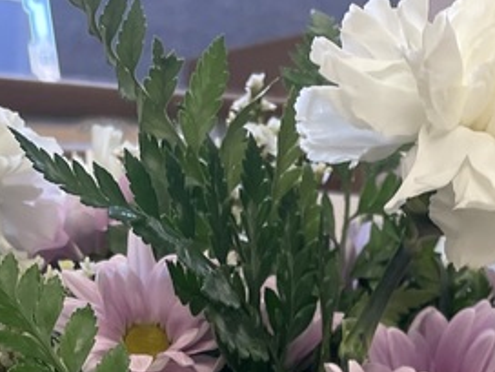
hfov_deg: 20.0
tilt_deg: -40.2
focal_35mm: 98
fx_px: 1401
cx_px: 197
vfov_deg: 14.1
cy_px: 569
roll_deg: -6.0
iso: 125
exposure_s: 1/120
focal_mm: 4.2
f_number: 1.6
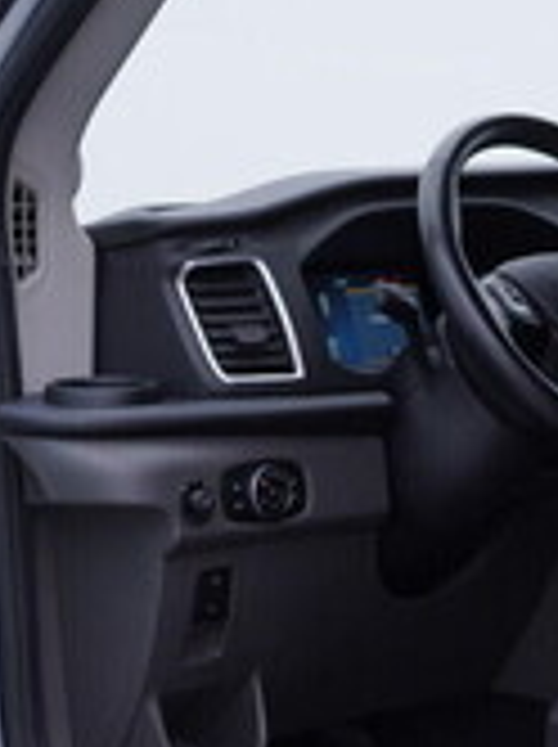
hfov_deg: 12.8
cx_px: 360
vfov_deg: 16.7
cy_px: 799
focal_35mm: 115
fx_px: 2478
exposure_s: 1/60
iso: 125
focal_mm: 24
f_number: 3.5
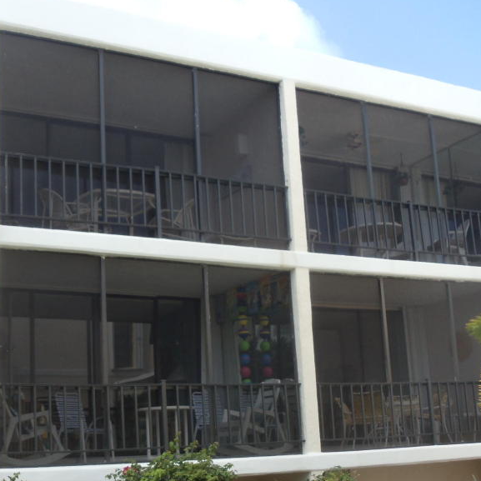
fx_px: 1085
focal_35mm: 69
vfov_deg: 24.9
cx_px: 140
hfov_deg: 24.8
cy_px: 315
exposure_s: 1/400
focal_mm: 6
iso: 100
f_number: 3.5
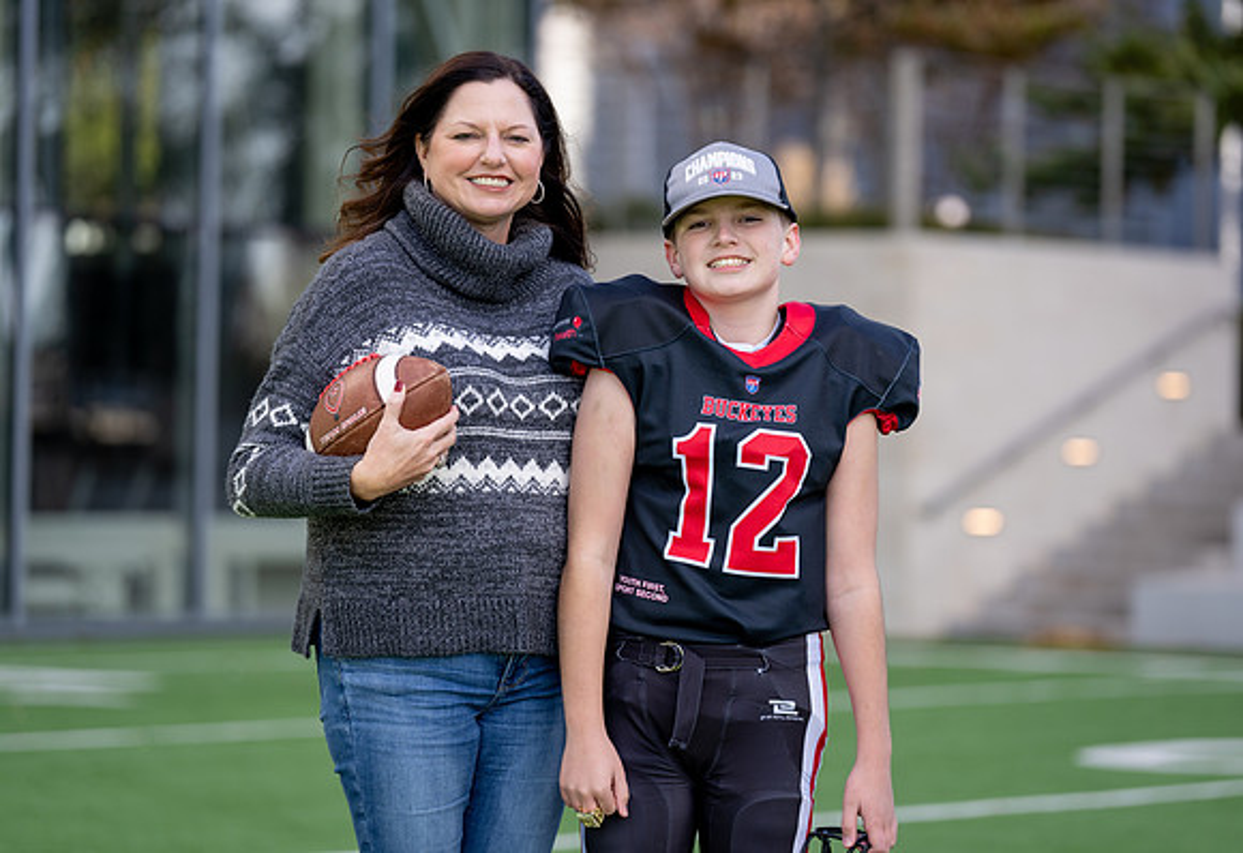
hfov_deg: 13.6
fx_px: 5223
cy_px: 410
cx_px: 665
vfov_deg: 9.3
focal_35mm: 150
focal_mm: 137
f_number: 2.8
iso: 100
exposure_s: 1/500
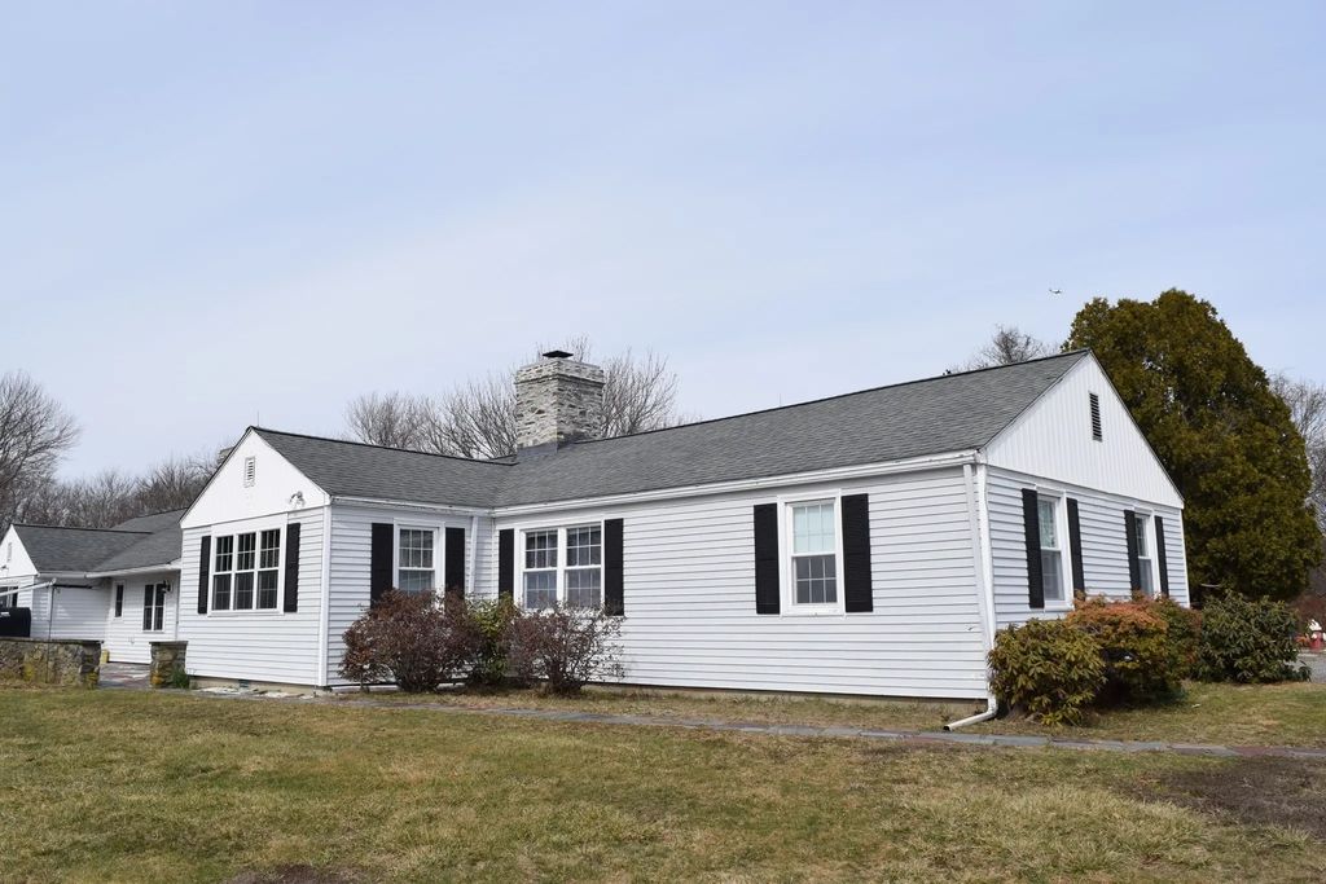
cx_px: 663
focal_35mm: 27
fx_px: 995
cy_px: 442
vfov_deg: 47.9
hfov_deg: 67.4
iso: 200
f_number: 10
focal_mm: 18
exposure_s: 1/400
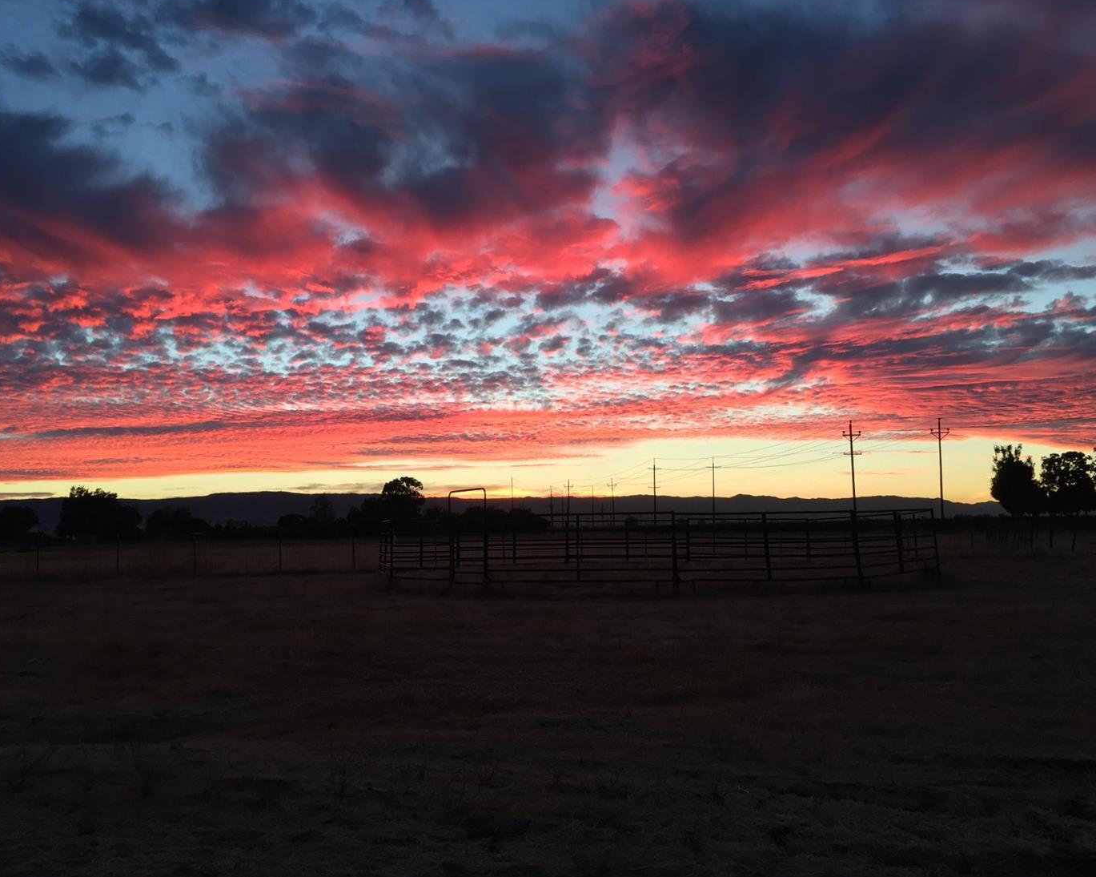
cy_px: 429
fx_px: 1005
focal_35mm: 31
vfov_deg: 47.1
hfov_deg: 57.2
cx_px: 544
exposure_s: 1/40
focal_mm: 4.15
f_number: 2.2
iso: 32
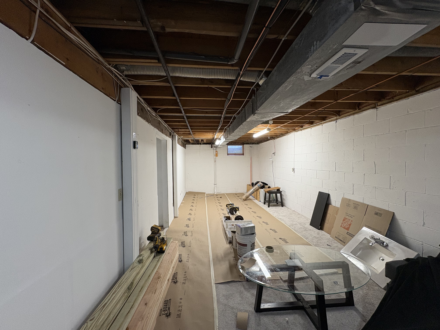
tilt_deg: -0.8
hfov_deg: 102.1
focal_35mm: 14
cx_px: 220
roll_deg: +0.0
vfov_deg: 85.7
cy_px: 165
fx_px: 178
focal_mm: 2.22
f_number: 2.2
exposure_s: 1/120
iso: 160
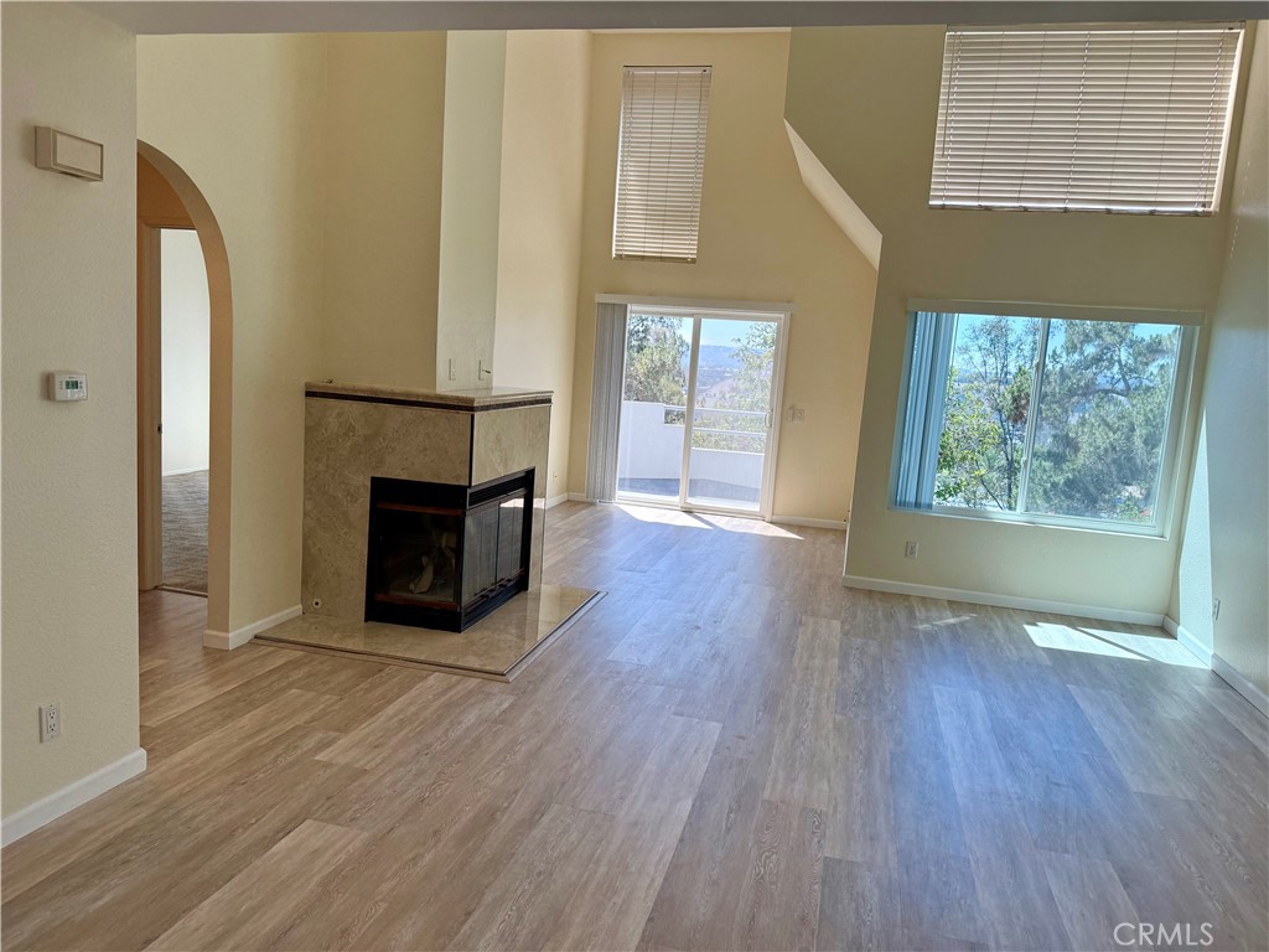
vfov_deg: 56.8
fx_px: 880
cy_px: 476
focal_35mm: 24
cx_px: 634
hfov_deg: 71.6
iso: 100
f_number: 1.78
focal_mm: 6.76
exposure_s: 1/445
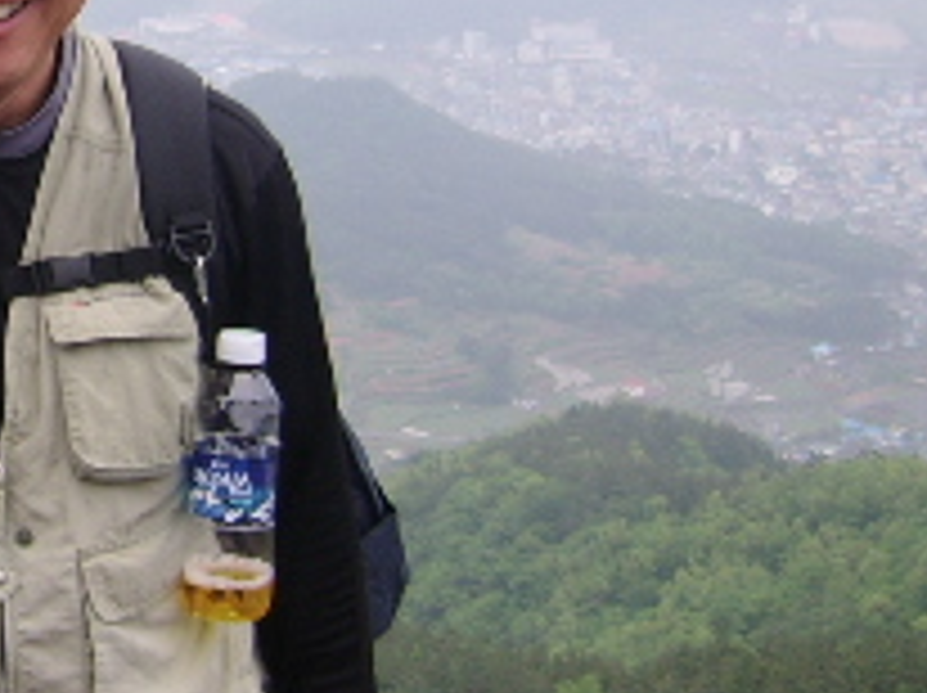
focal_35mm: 109
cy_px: 153
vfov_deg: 13.5
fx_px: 2916
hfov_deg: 17.3
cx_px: -171
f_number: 2.8
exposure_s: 1/385
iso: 50
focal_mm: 5.95
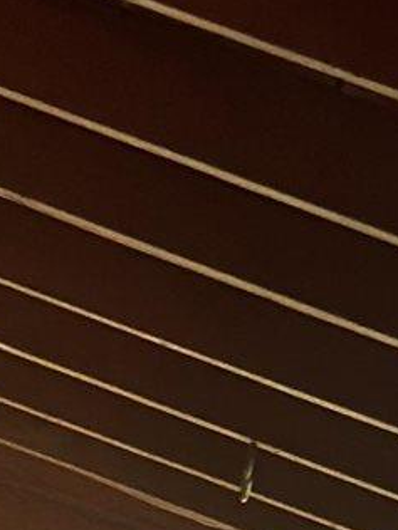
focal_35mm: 350
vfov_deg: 5.2
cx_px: -291
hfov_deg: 4.2
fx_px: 5366
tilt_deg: -9.9
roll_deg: +1.6
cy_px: 1843
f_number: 1.78
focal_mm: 6.86
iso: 80
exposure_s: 1/121
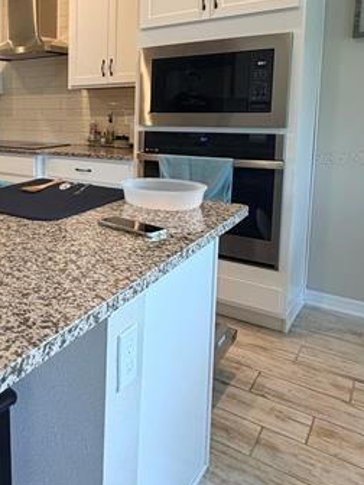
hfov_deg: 37.0
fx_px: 449
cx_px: -38
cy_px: 157
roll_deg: +0.6
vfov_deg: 55.5
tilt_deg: -6.0
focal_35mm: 32
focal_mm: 2.22
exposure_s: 1/60
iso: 160
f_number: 2.2
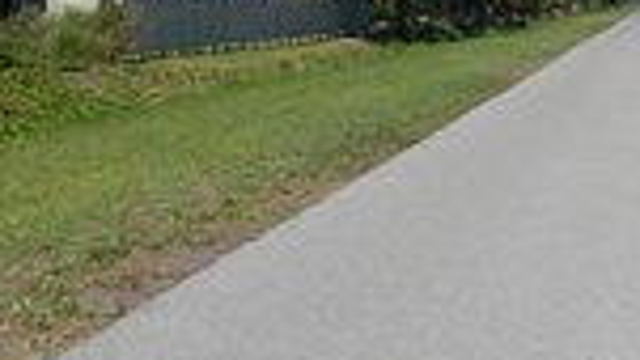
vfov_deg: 14.5
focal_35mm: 83
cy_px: 102
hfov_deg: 23.9
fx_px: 1409
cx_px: 712
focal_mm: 4.3
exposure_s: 1/1500
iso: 125
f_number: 4.1
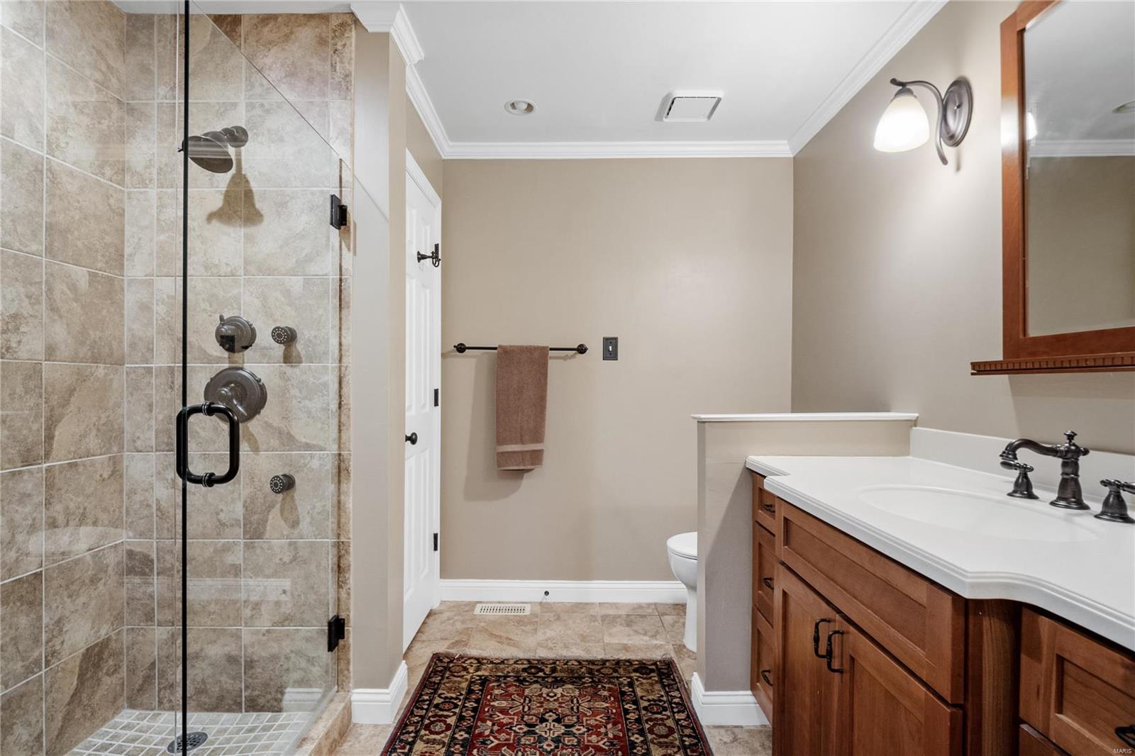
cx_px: 568
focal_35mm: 16
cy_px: 378
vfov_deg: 73.7
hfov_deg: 96.7
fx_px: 504
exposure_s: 1/1.67
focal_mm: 8
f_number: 8
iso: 400
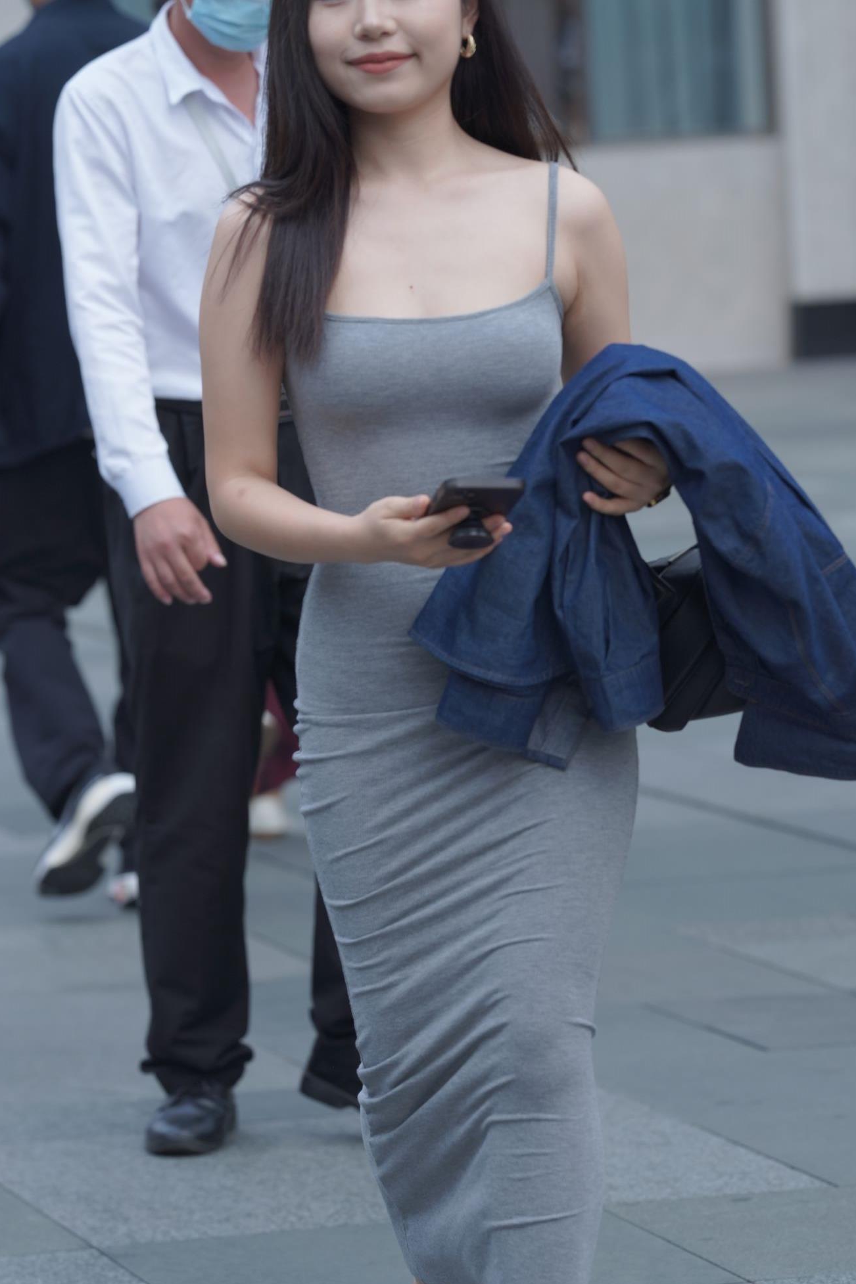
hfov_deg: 7.0
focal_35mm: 197
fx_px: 7028
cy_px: 600
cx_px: 465
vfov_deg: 10.4
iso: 320
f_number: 4.5
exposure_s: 1/500
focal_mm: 135
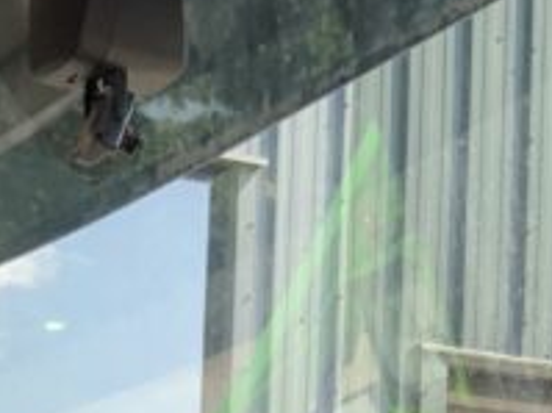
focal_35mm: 149
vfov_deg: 9.0
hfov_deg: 12.8
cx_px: -189
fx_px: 2375
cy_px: 976
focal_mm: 3
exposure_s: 1/299
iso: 16
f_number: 1.8
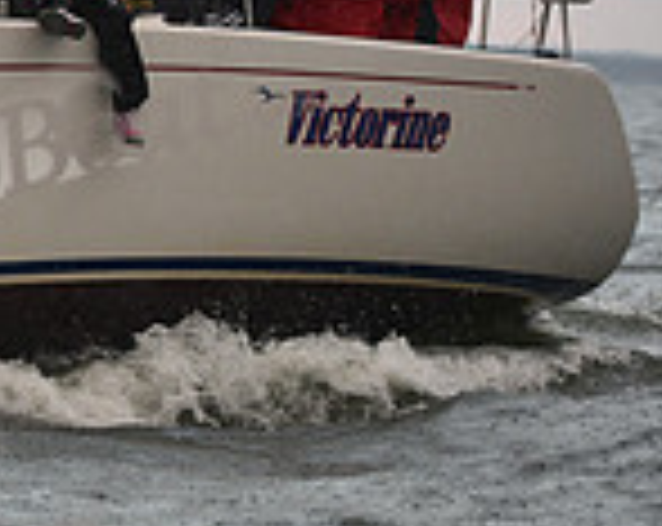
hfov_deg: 6.2
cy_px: -16
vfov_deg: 5.1
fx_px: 5944
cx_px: -513
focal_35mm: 304
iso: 400
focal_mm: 82
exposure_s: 1/500
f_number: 2.8
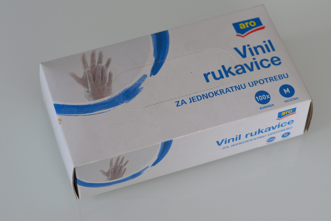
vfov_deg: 15.5
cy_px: 114
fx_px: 809
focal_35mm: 88
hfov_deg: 23.1
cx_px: 179
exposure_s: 1/60
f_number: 4
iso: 800
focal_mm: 50
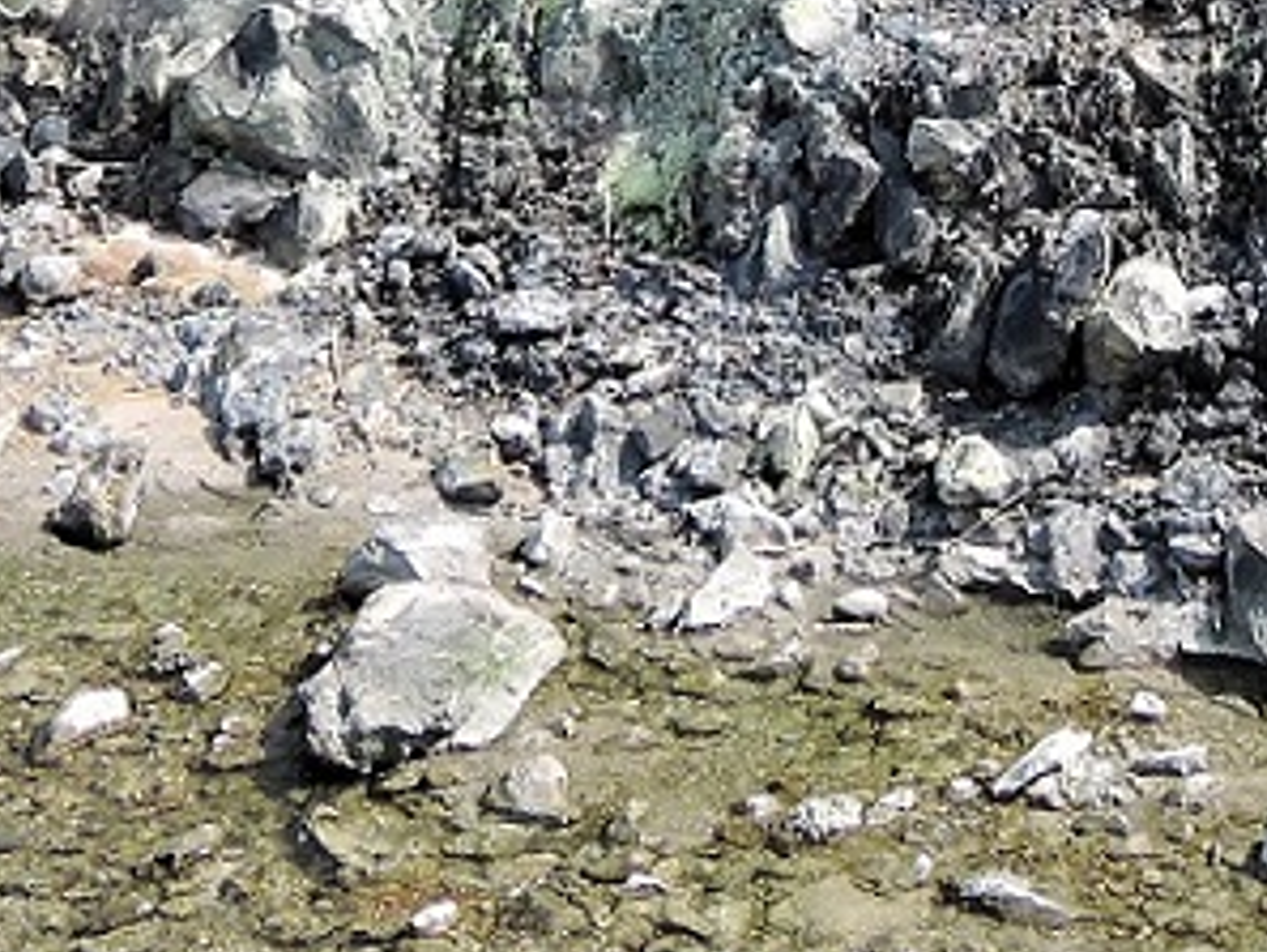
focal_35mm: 93
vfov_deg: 13.9
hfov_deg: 20.6
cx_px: 1182
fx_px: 3405
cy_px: -837
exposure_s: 1/640
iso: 80
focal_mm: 5.1
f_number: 2.8
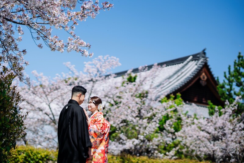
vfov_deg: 16.1
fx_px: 576
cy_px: 82
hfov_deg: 23.9
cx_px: 122
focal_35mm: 85
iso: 200
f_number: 2
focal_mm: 85
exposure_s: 1/6400
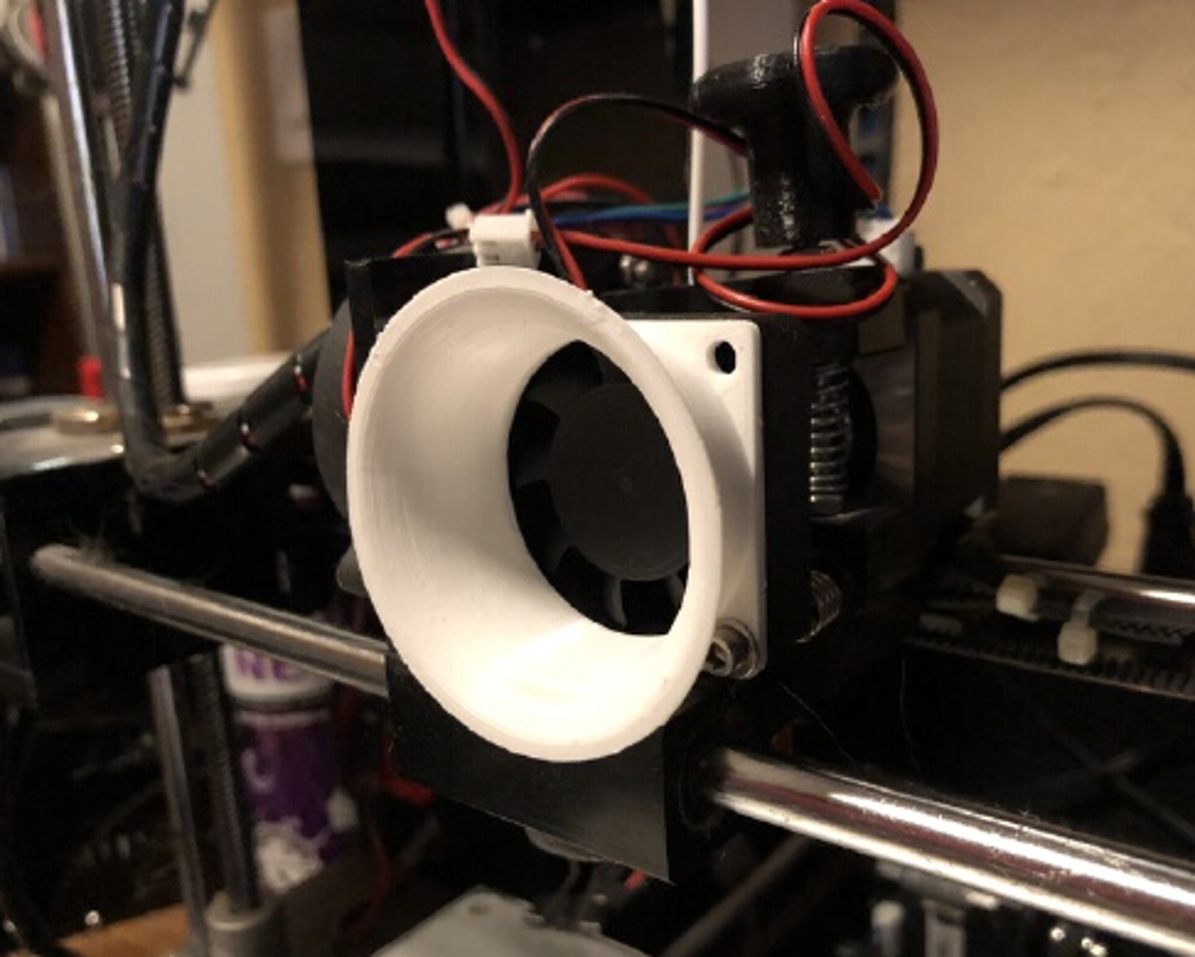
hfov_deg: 58.7
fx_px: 1061
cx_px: 626
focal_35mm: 30
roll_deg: +3.2
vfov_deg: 48.5
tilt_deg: -12.9
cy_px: 482
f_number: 1.8
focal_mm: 4
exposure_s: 1/4
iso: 100
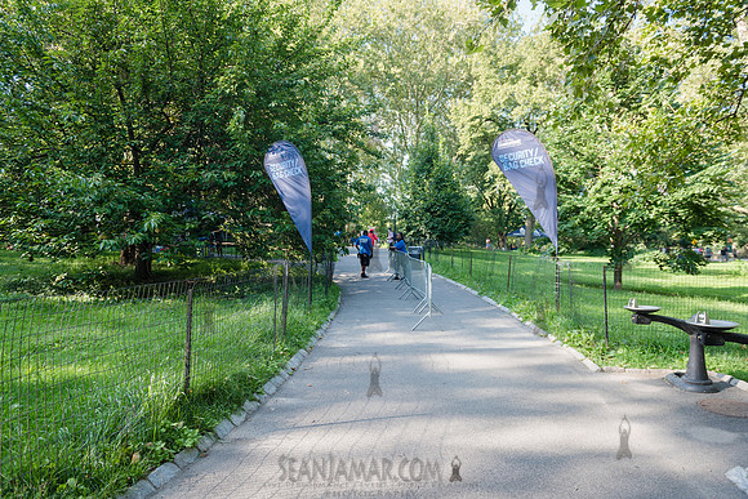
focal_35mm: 24
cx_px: 374
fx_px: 499
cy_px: 250
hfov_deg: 73.7
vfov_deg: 53.2
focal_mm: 24
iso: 200
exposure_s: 1/250
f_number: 4
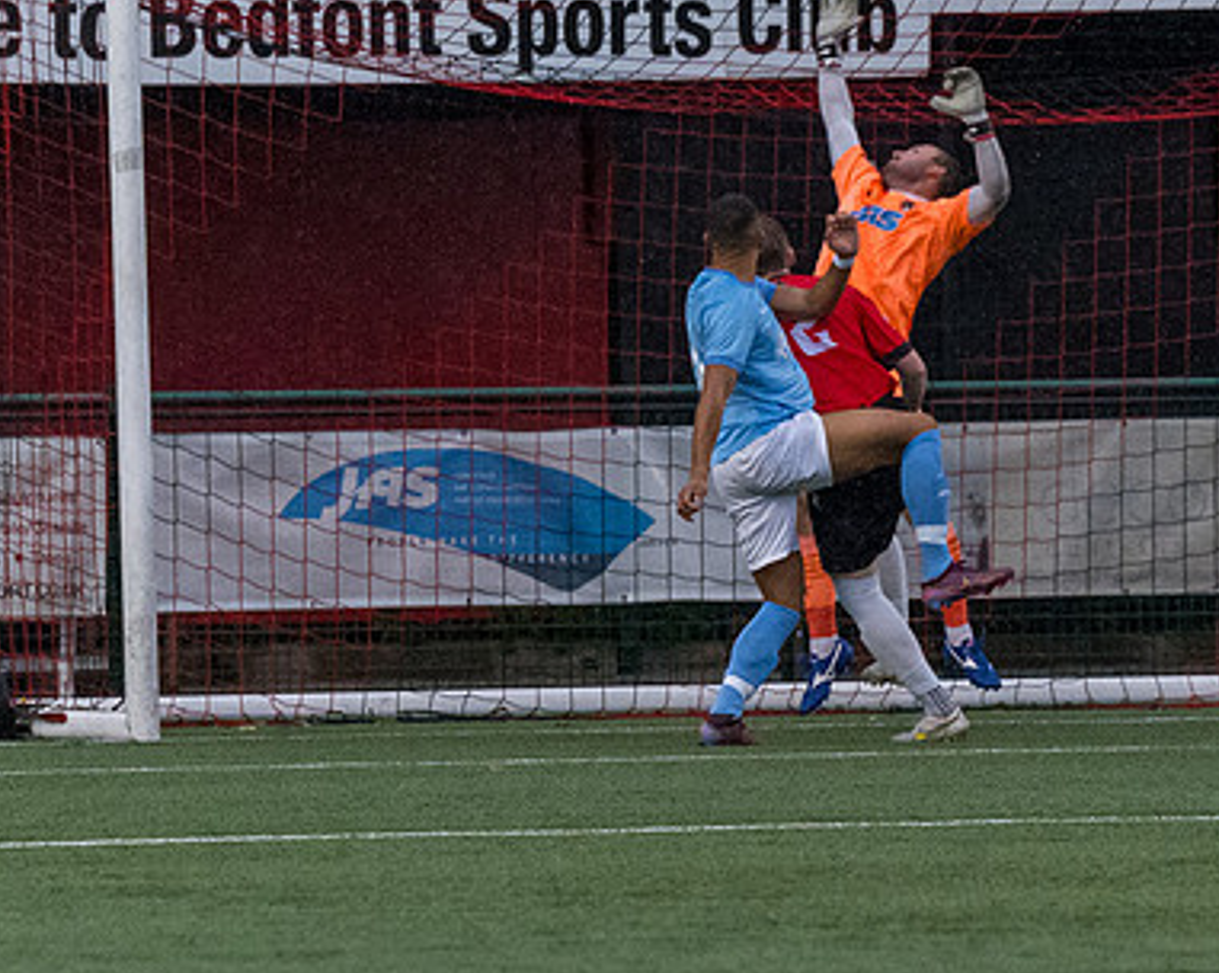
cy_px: 433
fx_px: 24219
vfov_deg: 2.3
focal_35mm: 672
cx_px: 782
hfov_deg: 2.9
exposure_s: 1/2000
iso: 4000
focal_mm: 200
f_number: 4.5
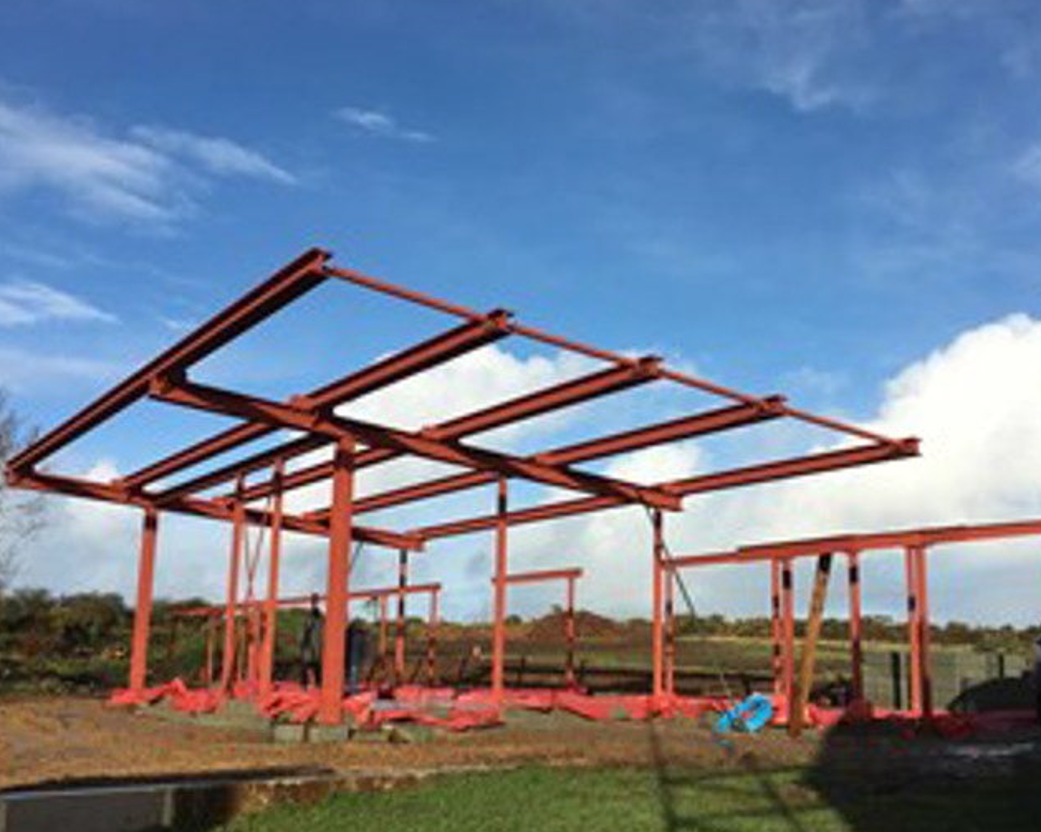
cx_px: 579
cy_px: 486
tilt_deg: +9.3
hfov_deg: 50.2
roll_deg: -1.0
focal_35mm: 36
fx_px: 1109
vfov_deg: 41.0
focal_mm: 4.15
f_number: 2.2
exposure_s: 1/1672
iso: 25
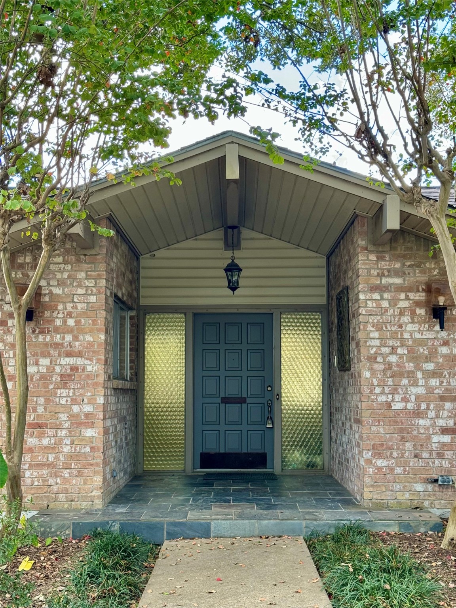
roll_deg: +0.3
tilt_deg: +5.5
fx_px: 843
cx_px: 228
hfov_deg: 30.3
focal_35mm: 48
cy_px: 304
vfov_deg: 39.7
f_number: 1.78
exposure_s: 1/121
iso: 64
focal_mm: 6.76
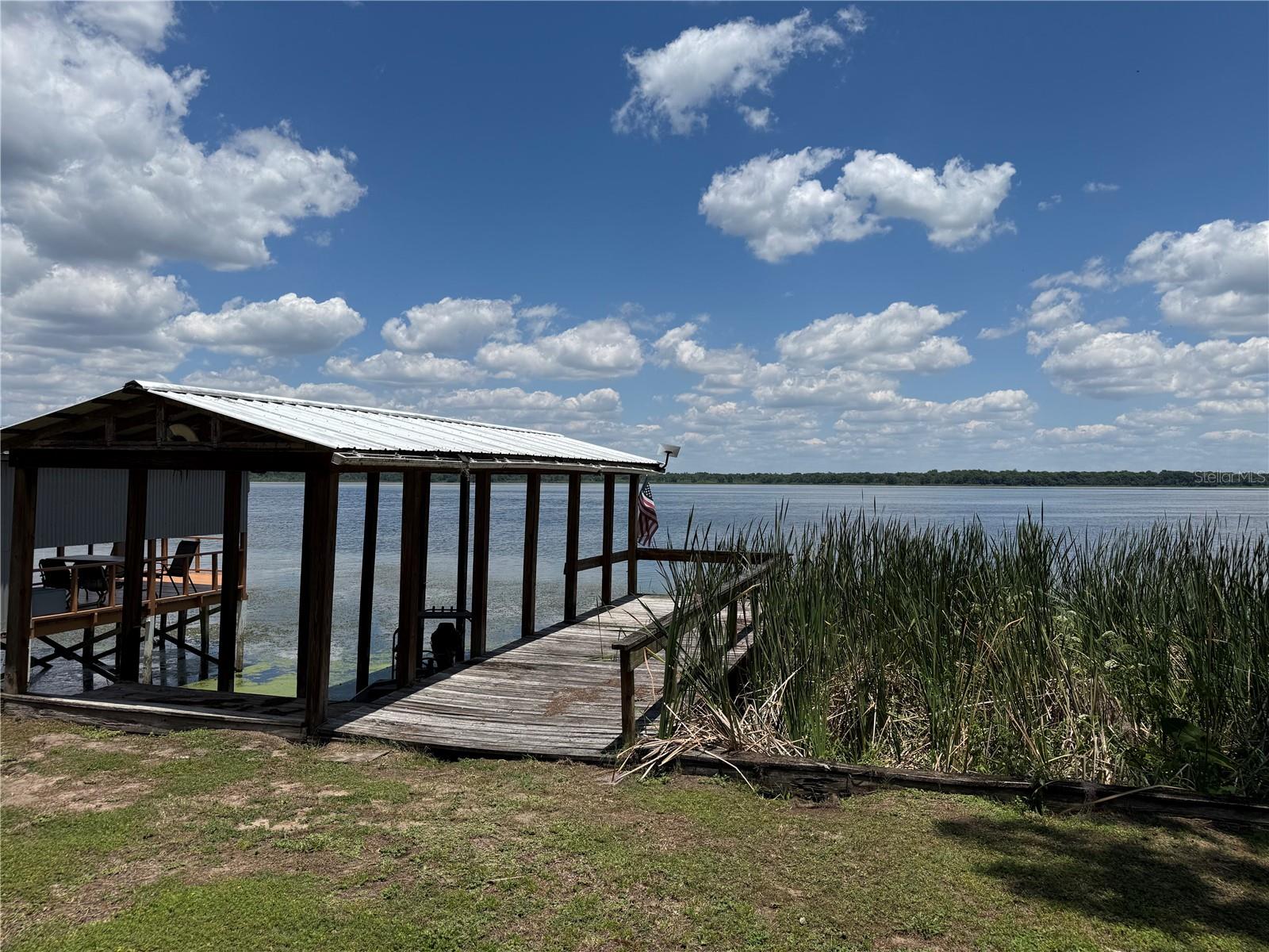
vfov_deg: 56.8
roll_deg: -0.4
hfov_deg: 71.6
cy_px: 476
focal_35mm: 24
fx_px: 880
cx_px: 634
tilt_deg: +0.8
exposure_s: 1/8130
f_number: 1.78
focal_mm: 6.76
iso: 80
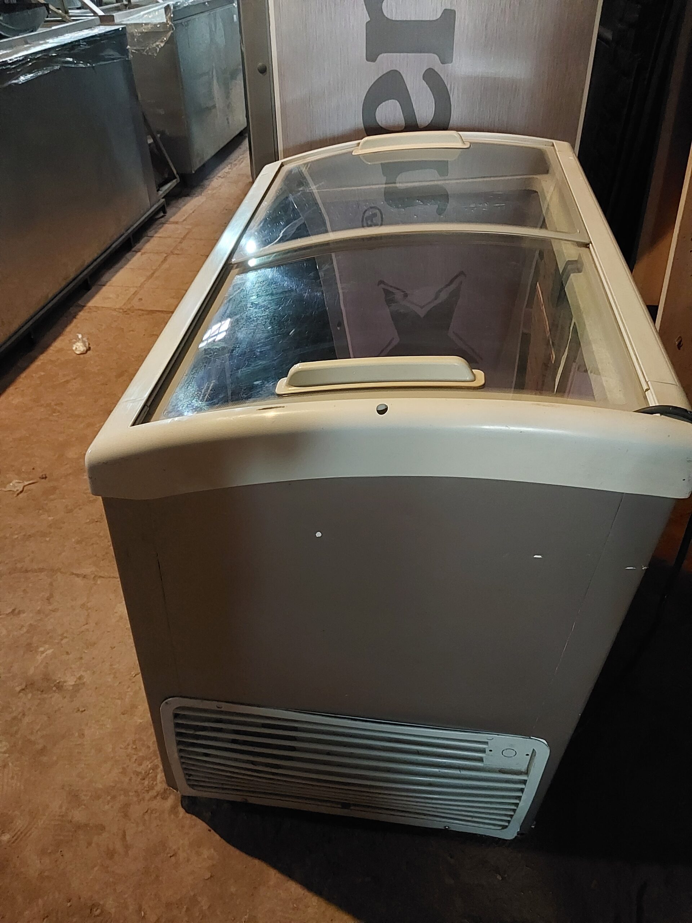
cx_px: 346
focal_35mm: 30
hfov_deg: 46.8
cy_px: 462
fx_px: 800
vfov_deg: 60.0
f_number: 1.8
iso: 1250
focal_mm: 4.6
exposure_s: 1/25
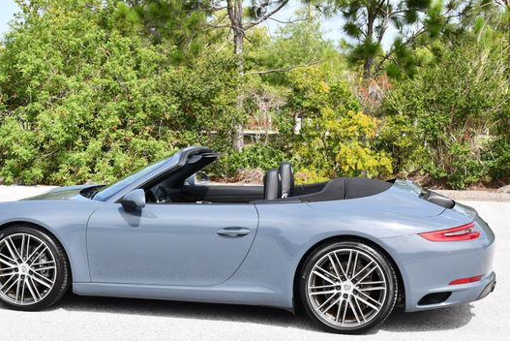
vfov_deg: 20.0
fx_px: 964
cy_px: 170
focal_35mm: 68
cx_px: 210
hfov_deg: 29.6
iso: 180
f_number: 8
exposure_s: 1/250
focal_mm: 28
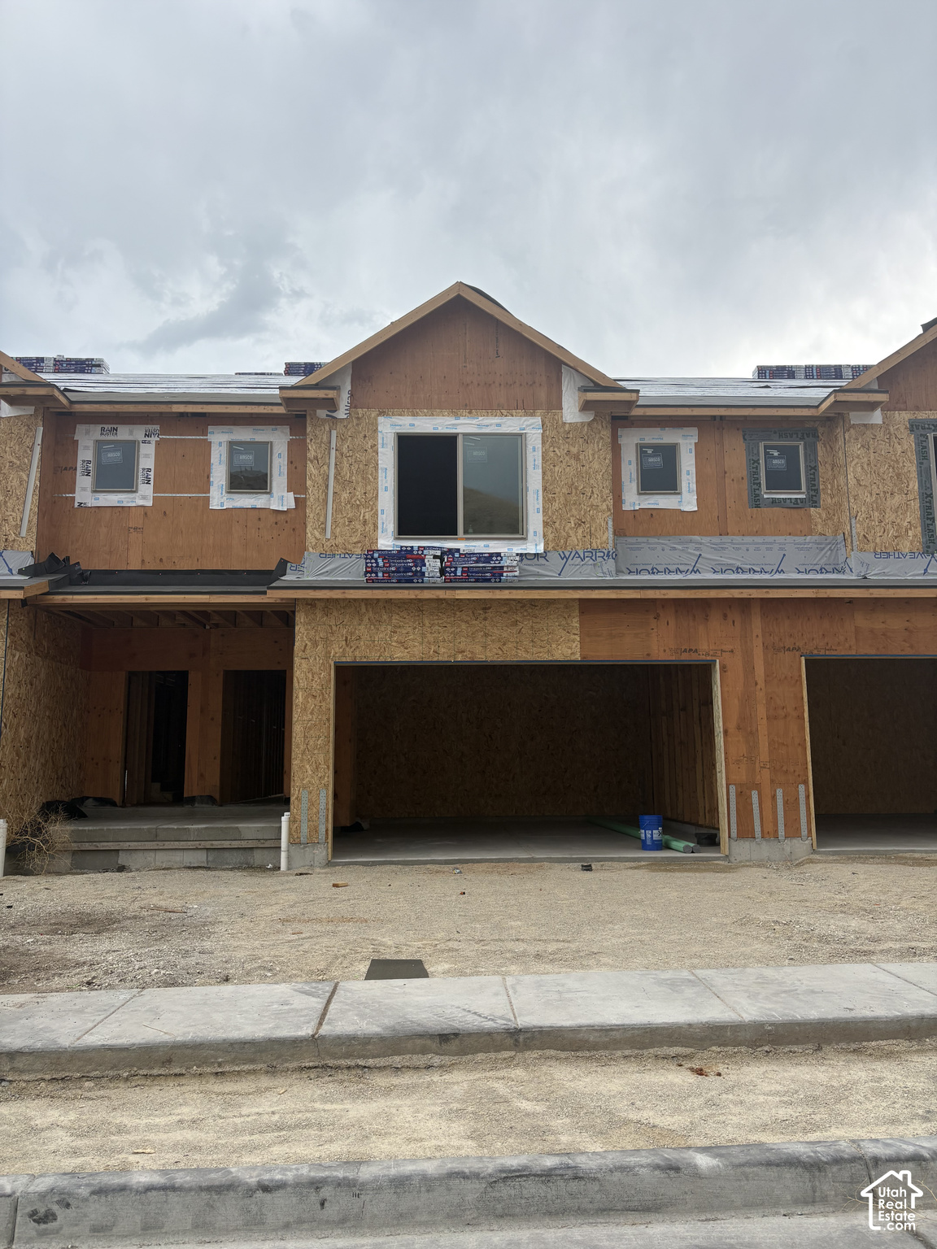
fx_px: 938
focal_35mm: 26
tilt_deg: +8.6
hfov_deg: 53.1
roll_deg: -0.2
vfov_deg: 67.3
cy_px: 624
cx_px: 468
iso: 50
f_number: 1.6
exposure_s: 1/1848
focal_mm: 5.96
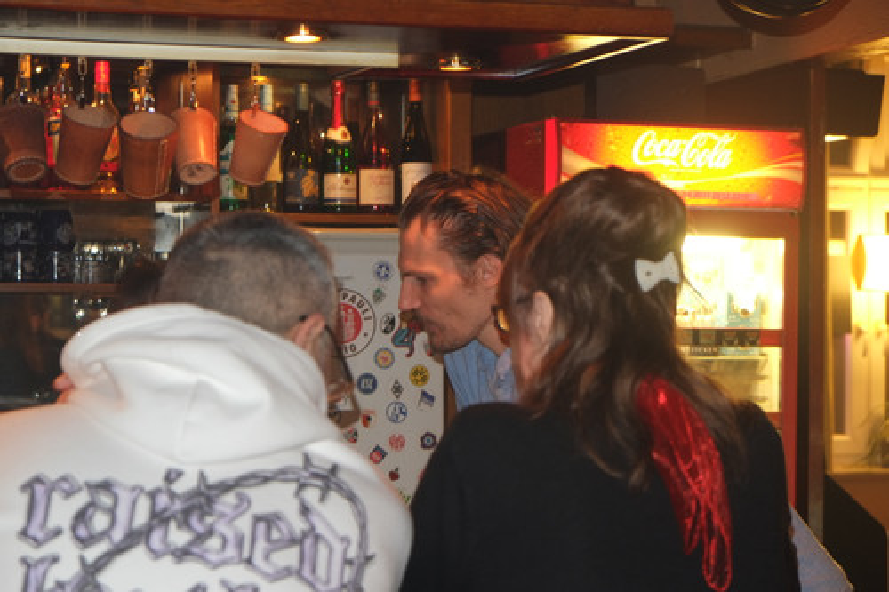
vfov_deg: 16.4
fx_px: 2049
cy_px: 296
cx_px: 444
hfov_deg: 24.5
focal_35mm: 83
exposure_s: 1/15
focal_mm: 55
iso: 800
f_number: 4
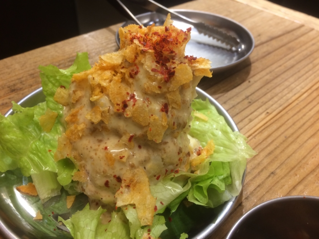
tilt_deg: -41.0
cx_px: 160
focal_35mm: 29
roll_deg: -1.1
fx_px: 267
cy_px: 120
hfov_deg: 61.7
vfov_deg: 48.2
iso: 64
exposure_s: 1/30
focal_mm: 4.15
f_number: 2.2
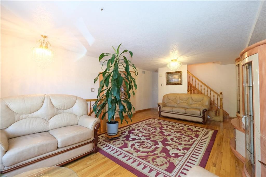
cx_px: 133
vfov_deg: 77.3
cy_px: 88
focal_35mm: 15
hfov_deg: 100.4
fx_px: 111
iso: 2500
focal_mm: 10
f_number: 4
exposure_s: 1/100
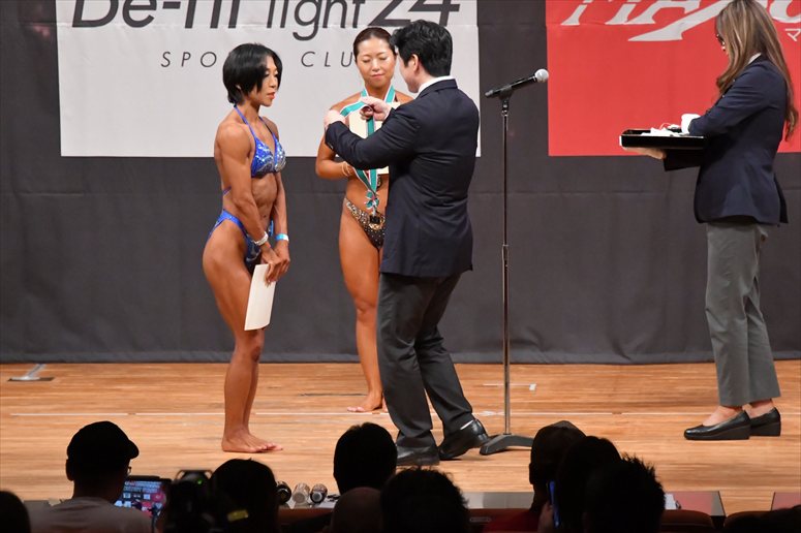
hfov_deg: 8.1
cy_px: 266
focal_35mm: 255
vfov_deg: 5.4
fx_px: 5671
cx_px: 400
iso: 9000
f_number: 5.6
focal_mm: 170
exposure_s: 1/400
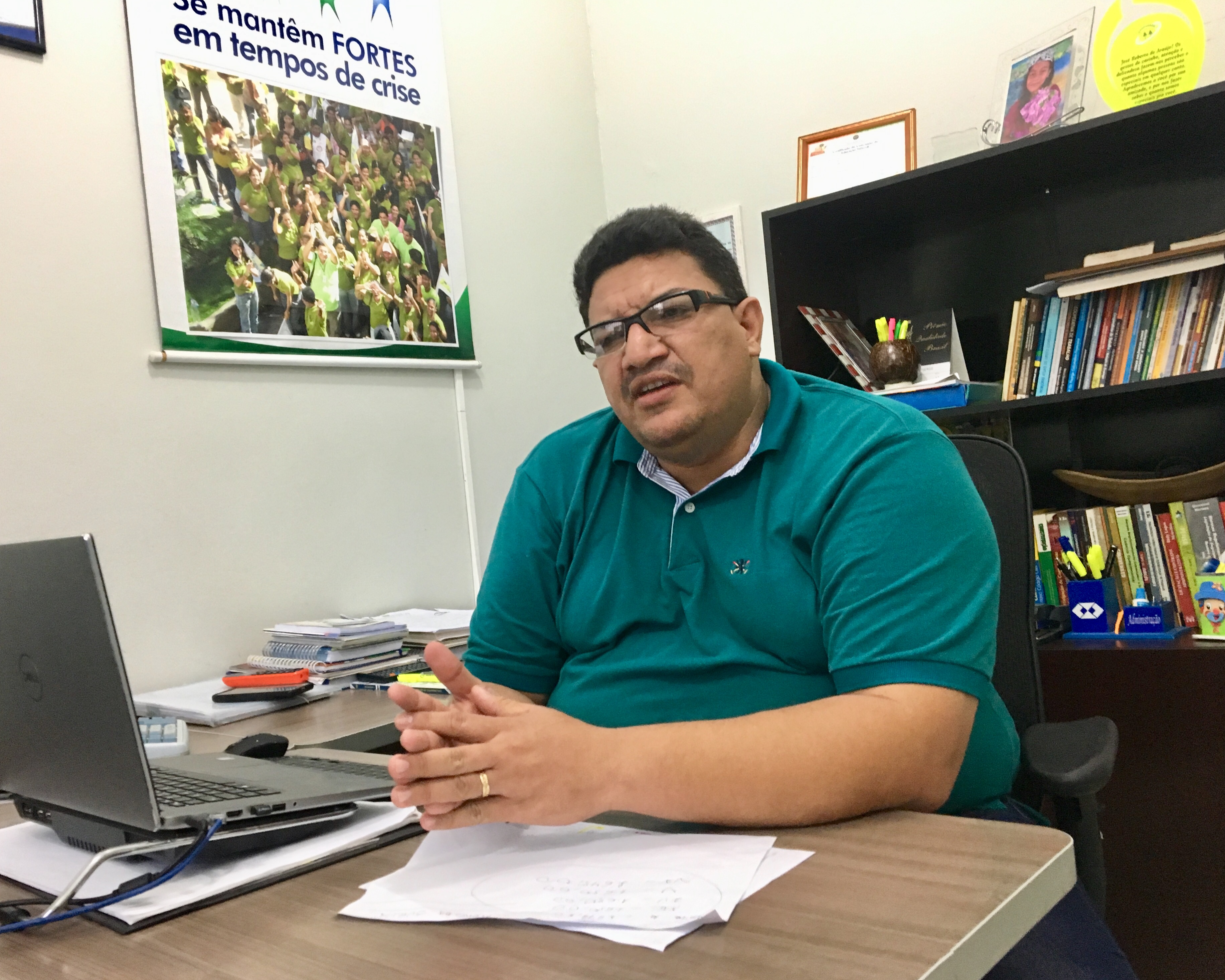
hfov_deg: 57.1
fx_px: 1124
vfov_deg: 47.1
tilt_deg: -1.0
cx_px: 571
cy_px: 499
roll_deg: +5.8
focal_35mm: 31
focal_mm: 4.15
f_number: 2.2
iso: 160
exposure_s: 1/30
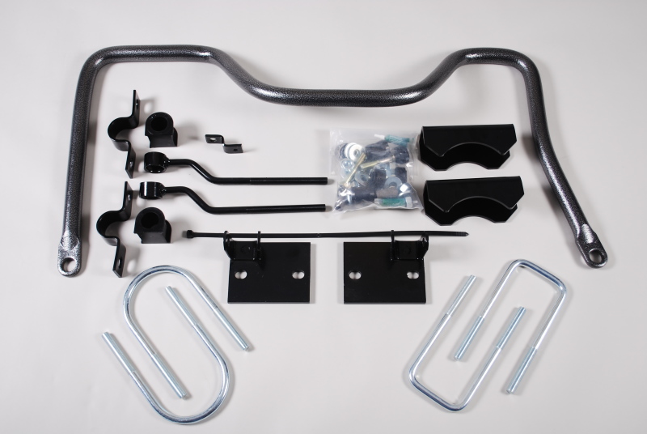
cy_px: 217
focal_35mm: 42
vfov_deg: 32.0
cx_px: 324
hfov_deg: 46.3
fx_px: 756
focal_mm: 28
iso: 100
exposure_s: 1/125
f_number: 4.5
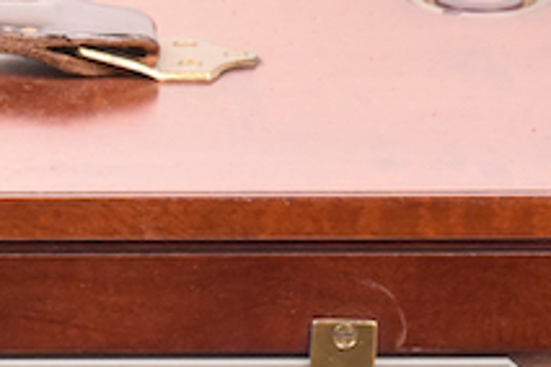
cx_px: -230
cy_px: 640
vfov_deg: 3.8
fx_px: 5525
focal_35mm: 361
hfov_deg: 5.7
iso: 3200
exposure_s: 1/125
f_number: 11
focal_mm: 60
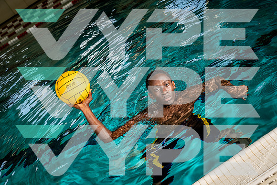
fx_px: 308
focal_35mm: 40
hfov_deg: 48.4
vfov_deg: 33.4
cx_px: 138
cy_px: 92
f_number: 5.6
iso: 640
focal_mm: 40
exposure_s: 1/250
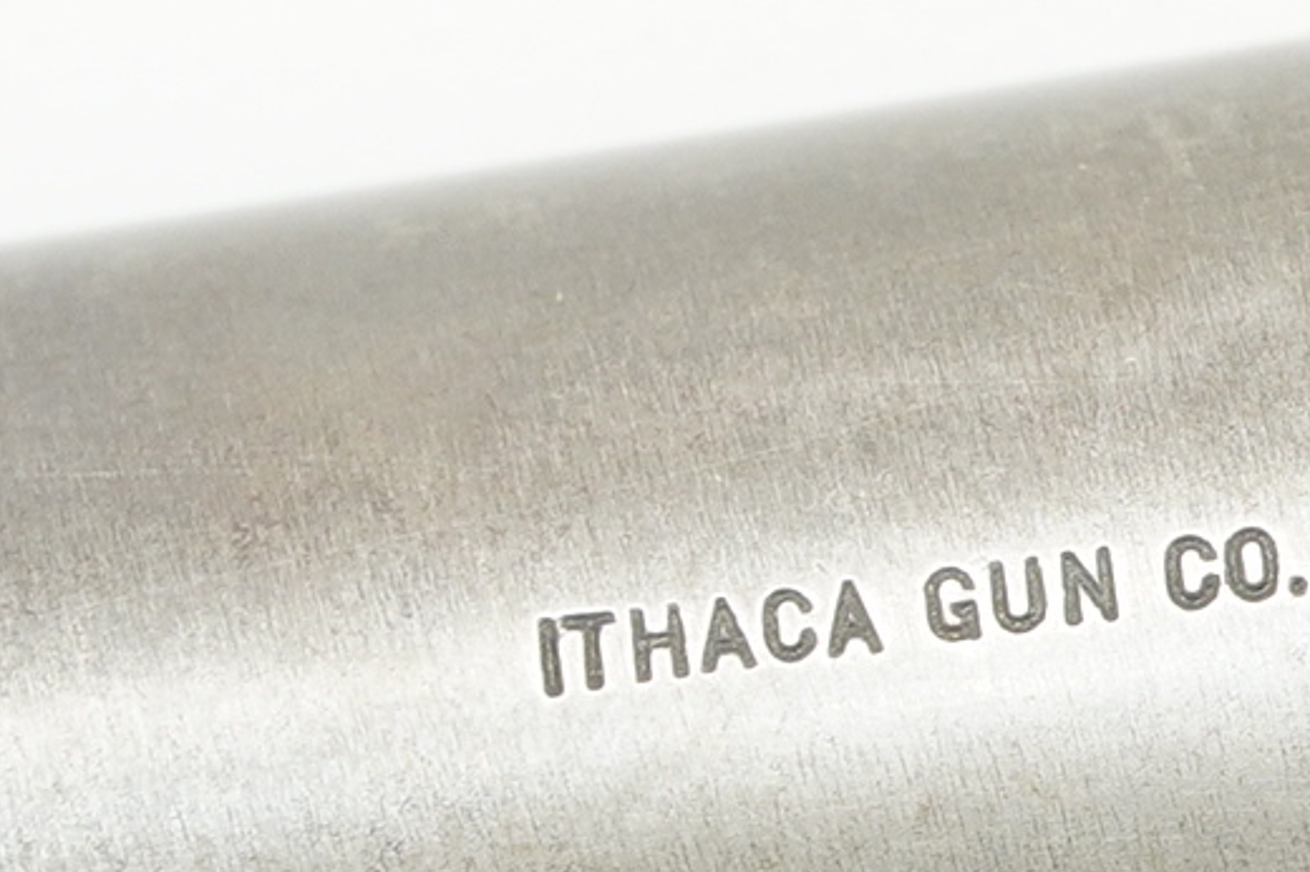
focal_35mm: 1023
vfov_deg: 1.3
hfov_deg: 2.0
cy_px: 630
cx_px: 1847
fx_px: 37201
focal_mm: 118
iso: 500
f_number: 5.6
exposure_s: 1/60
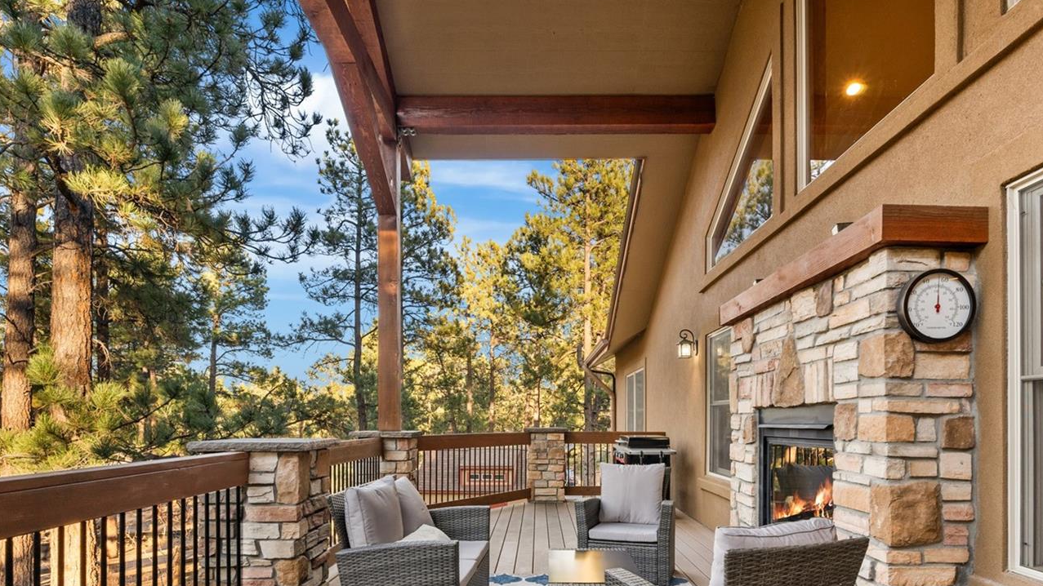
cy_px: 422
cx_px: 545
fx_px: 581
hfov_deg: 83.8
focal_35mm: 21
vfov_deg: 51.8
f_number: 8
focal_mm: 16
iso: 400
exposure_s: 1/15
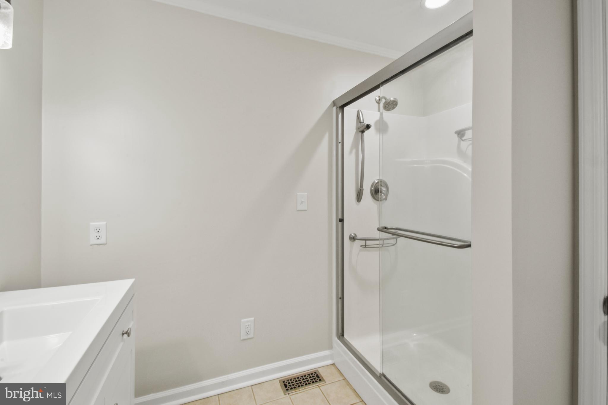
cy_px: 202
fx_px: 253
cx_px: 304
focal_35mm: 15
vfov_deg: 77.3
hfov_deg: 100.4
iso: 100
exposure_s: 1.3
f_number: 22
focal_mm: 10
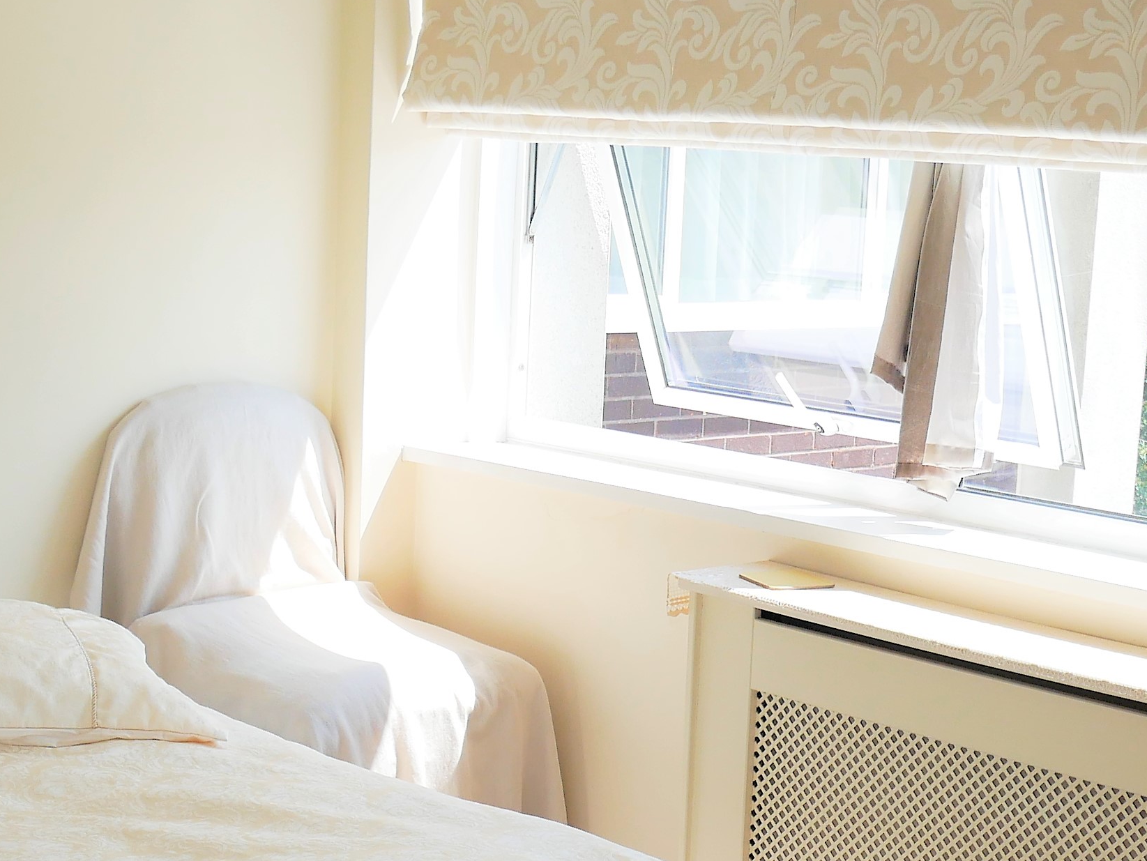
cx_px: 711
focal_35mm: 67
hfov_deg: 28.9
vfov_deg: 21.8
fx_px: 2221
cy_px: 636
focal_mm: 12
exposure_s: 1/250
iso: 200
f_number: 5
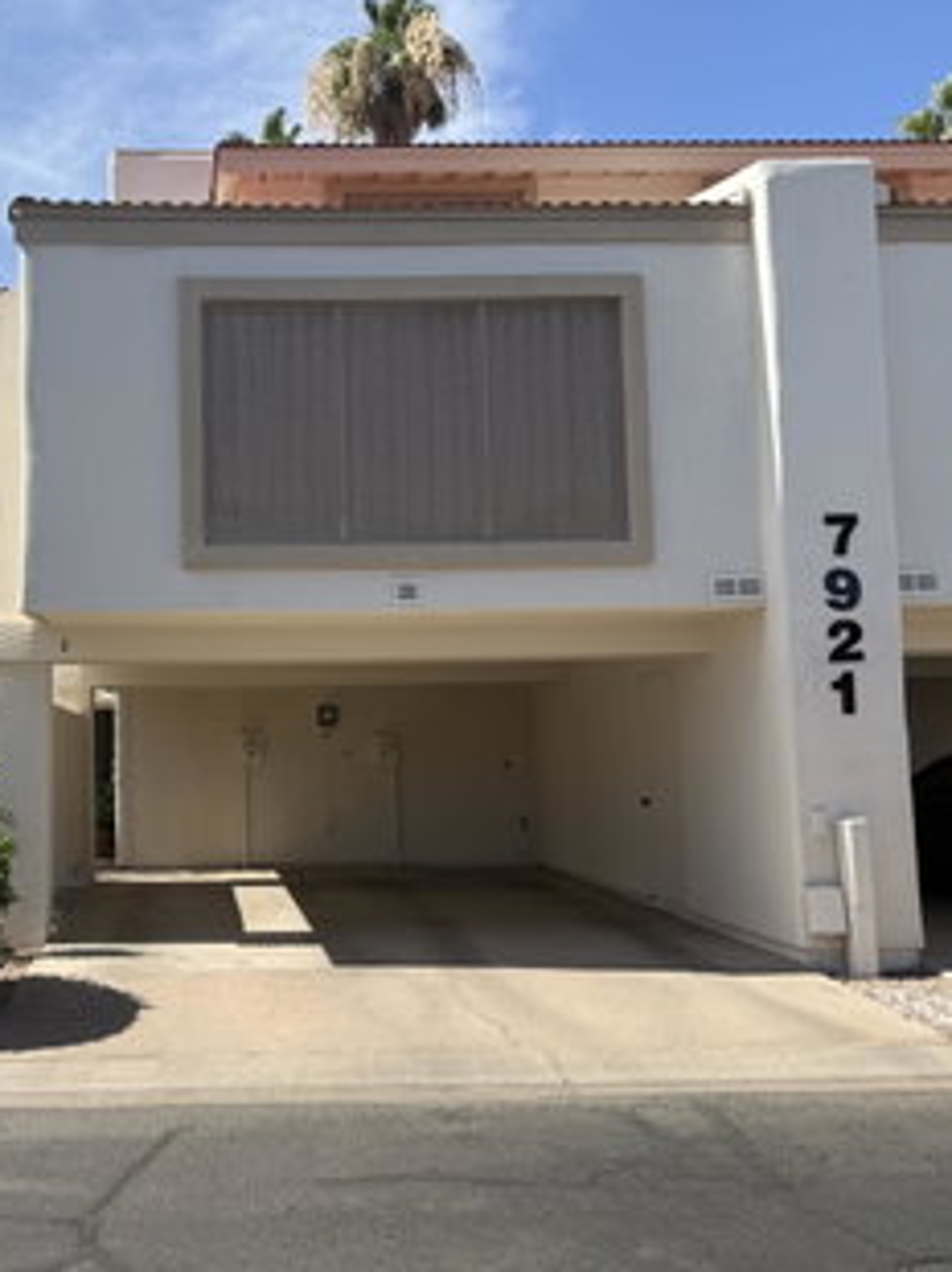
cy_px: 652
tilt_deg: +4.8
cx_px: 230
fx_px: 1212
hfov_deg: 41.5
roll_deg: +0.7
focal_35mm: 33
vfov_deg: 55.4
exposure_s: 1/3425
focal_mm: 6.76
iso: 80
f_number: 1.78
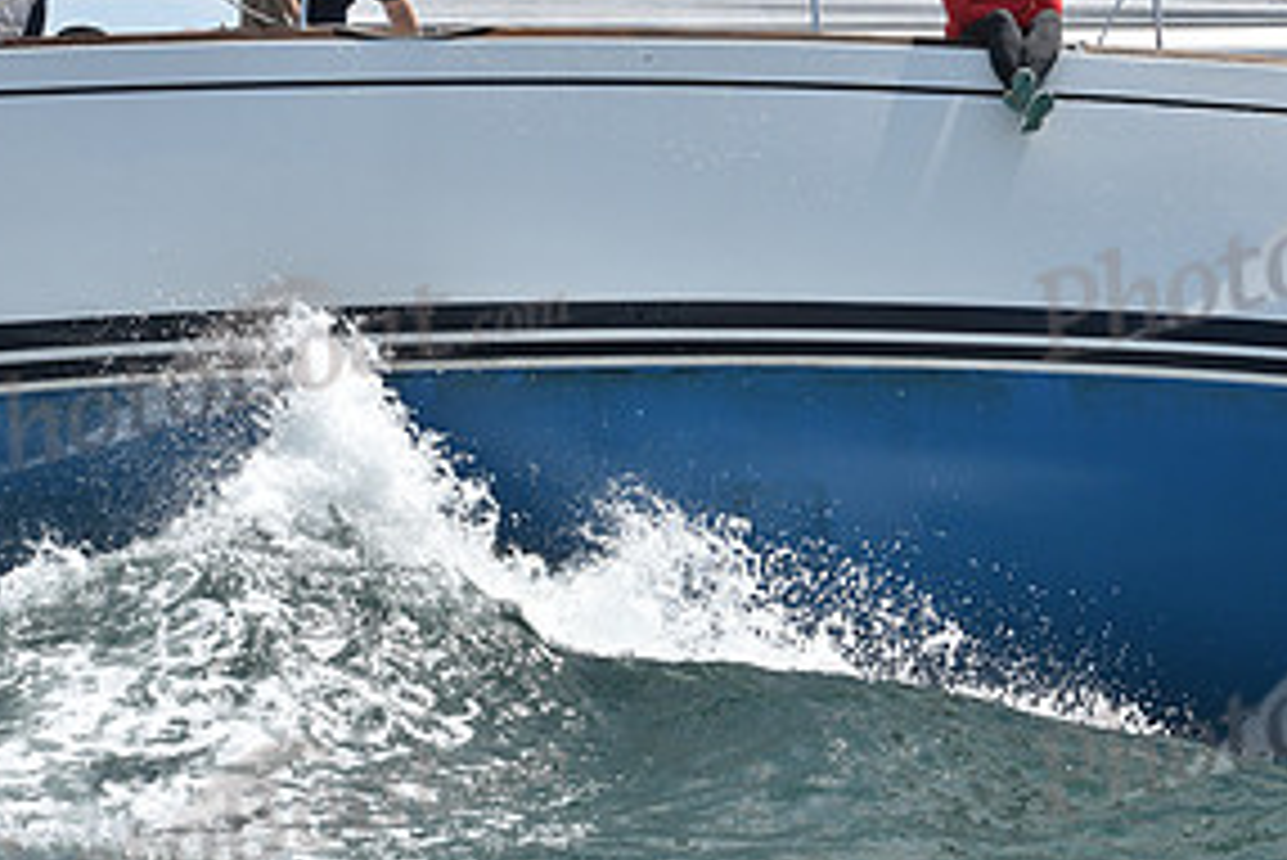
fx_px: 5079
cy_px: 74
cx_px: 806
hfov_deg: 14.4
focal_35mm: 142
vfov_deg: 9.6
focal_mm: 70
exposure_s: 1/1250
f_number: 6.3
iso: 250
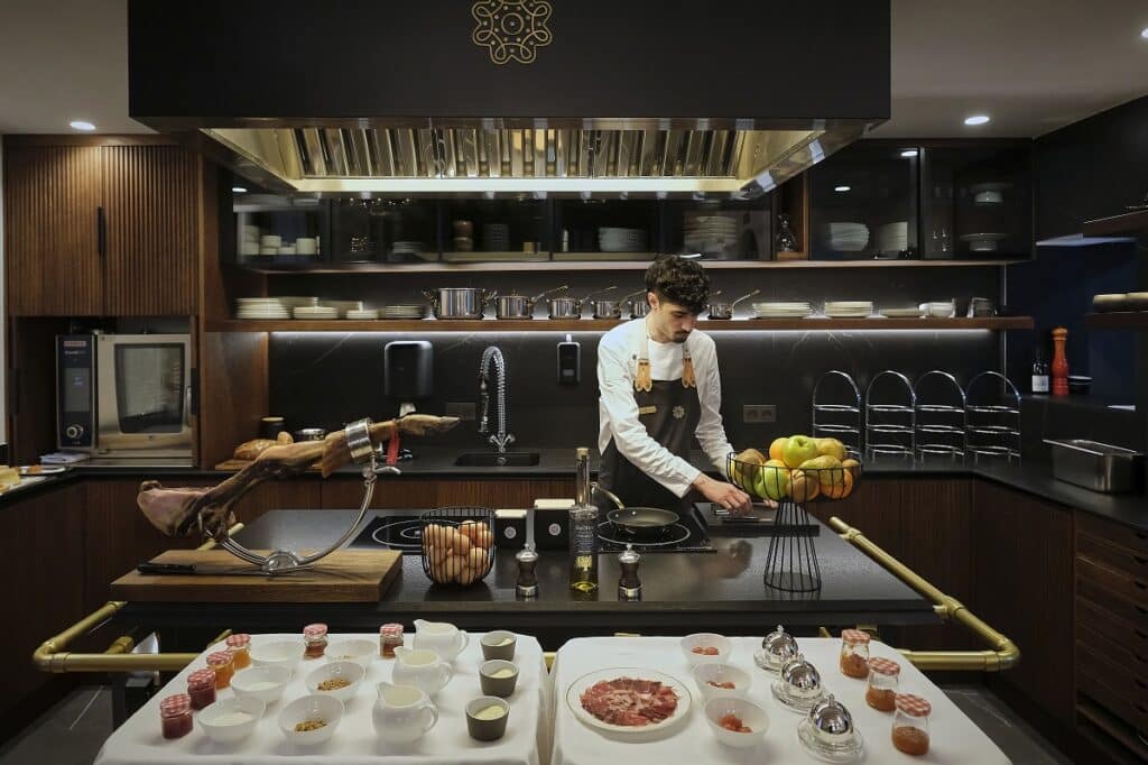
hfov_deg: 81.2
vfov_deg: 59.5
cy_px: 382
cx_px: 574
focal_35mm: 21
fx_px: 669
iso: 2500
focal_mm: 14
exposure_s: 1/170
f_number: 3.6
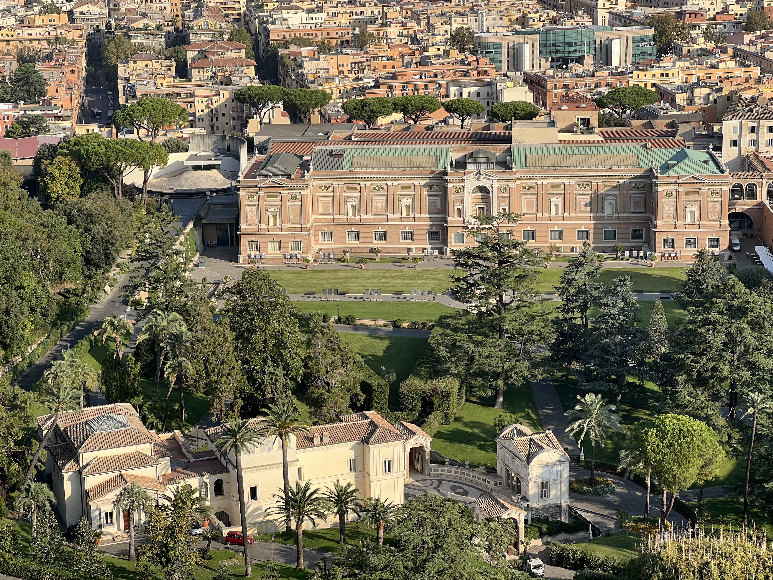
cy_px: 290
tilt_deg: -14.5
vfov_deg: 19.1
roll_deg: +1.3
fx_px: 1719
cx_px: 386
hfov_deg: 25.3
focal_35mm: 77
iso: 32
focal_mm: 9
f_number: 2.8
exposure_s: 1/477
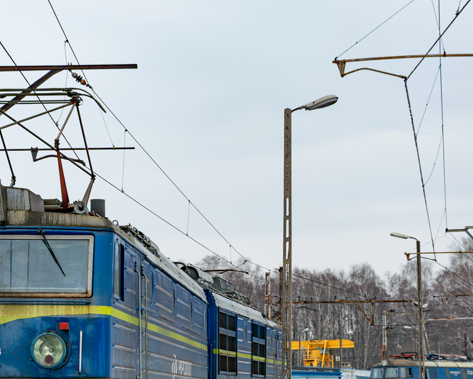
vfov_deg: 14.3
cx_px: 123
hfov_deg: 17.8
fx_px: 1498
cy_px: 295
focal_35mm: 107
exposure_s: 1/320
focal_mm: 40
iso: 125
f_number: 7.1
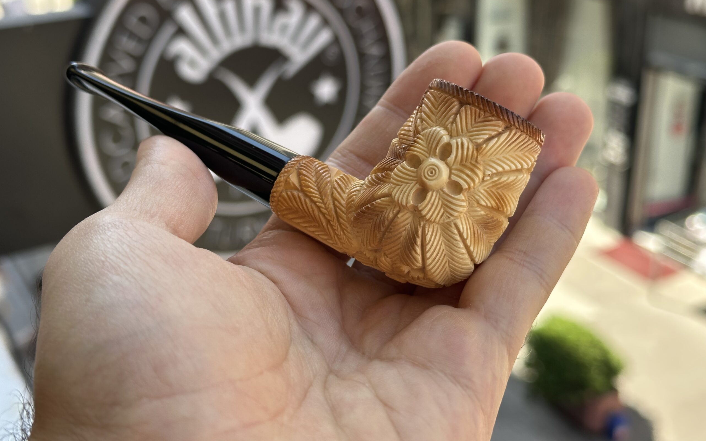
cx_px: 353
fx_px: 981
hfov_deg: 39.6
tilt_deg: -22.9
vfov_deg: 25.3
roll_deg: +1.3
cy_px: 185
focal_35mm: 51
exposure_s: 1/529
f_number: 1.78
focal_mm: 6.86
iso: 64
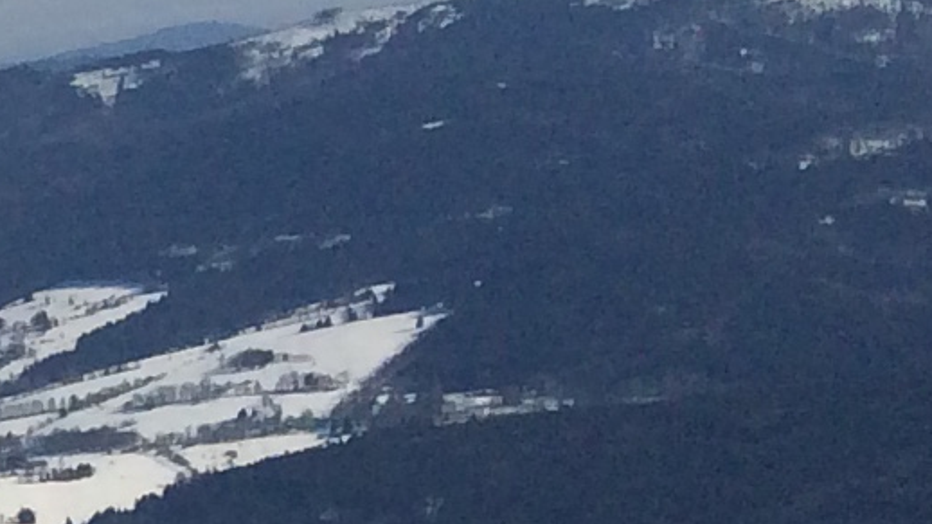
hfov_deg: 9.2
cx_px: -1635
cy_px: 1496
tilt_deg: -17.4
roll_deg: +5.4
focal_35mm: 199
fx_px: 4916
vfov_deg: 5.7
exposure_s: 1/5128
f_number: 2.2
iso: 32
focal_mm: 4.15
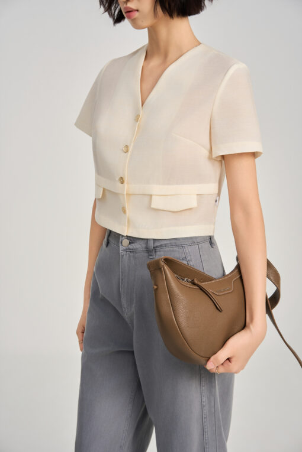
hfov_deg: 24.6
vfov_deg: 36.2
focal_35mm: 55
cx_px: 151
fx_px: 692
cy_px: 226
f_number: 8
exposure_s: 1/160
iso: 200
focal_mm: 55
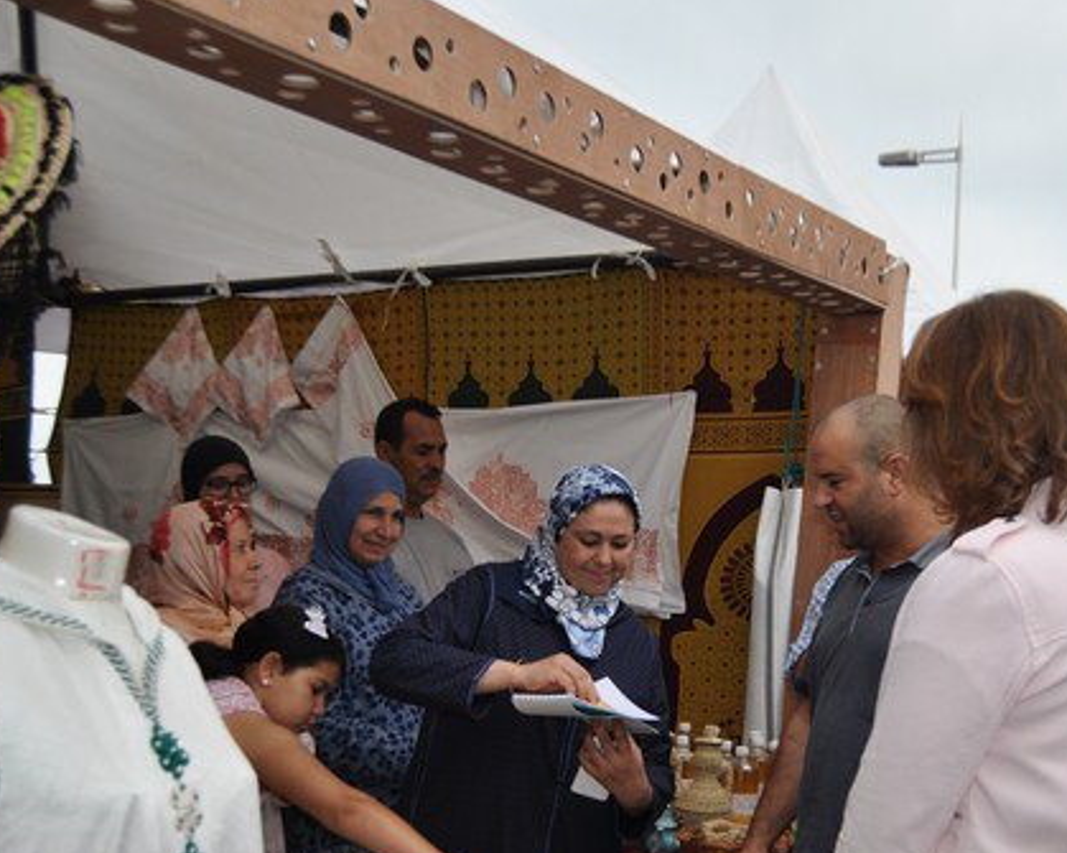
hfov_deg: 42.4
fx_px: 1358
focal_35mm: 43
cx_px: 695
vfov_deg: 34.7
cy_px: 533
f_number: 4
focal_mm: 20
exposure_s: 1/200
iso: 200
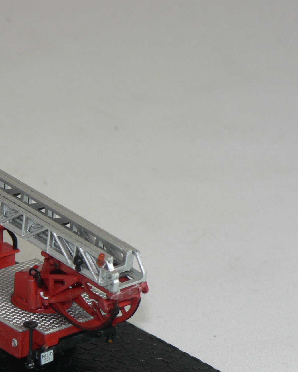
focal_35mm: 174
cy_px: 267
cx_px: 10
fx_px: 1919
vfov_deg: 11.1
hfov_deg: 8.8
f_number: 3.2
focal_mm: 15.2
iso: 80
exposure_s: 1/60
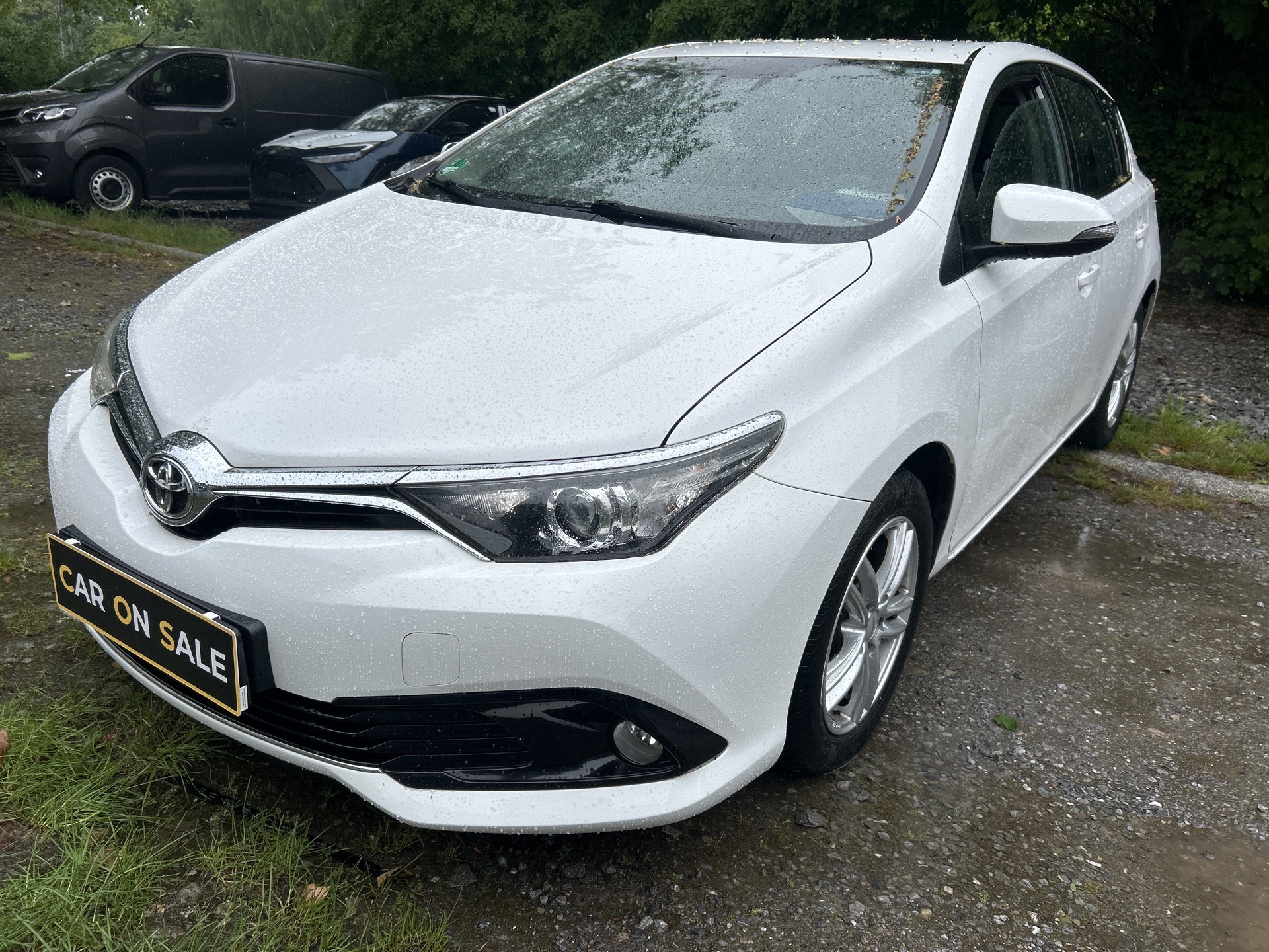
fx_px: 953
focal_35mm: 26
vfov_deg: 53.1
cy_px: 476
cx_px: 634
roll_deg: -3.0
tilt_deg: -20.2
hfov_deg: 67.3
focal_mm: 5.7
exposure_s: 1/2513
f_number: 1.5
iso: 50
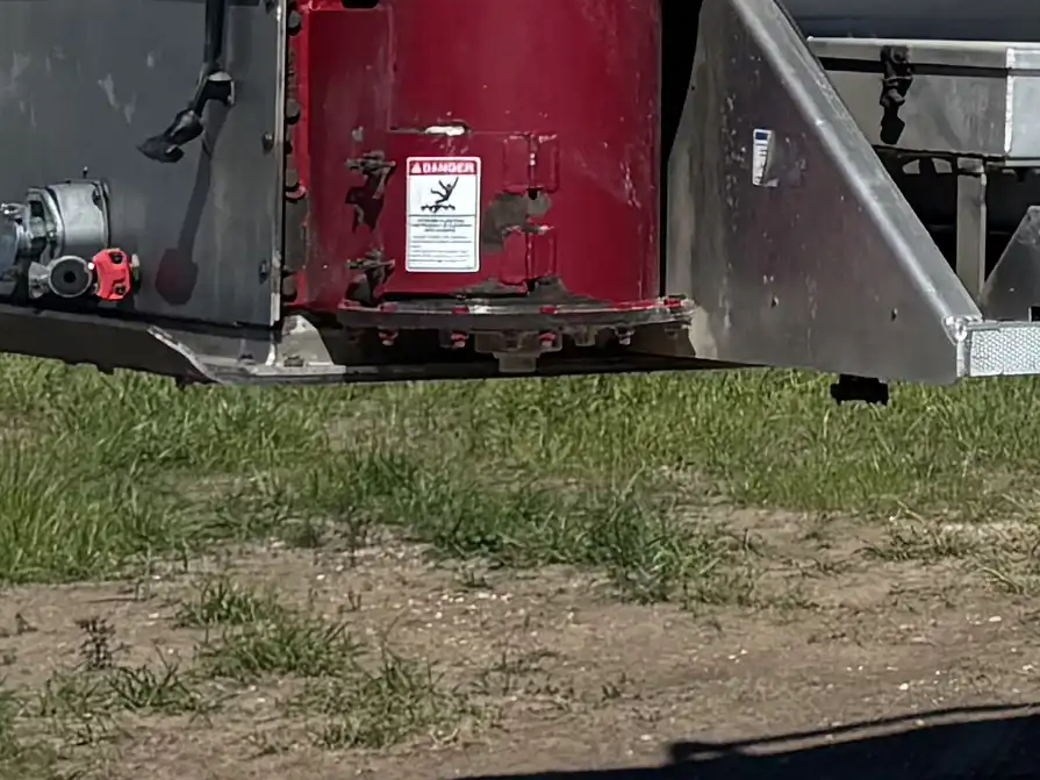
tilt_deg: -0.7
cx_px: 2315
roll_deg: +0.4
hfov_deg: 10.6
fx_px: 4987
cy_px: -170
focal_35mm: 166
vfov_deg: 8.8
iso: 50
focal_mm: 5.96
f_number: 1.6
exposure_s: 1/5618
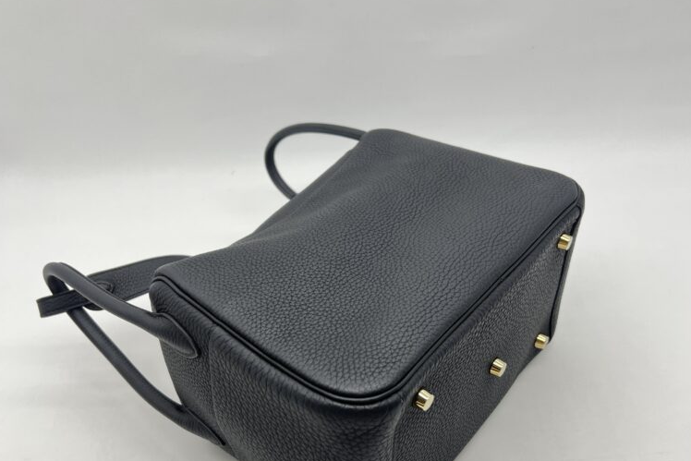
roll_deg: +3.4
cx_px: 349
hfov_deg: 51.9
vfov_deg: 35.7
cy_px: 297
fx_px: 710
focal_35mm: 37
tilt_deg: -39.5
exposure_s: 1/100
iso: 32
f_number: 1.5
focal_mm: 5.7
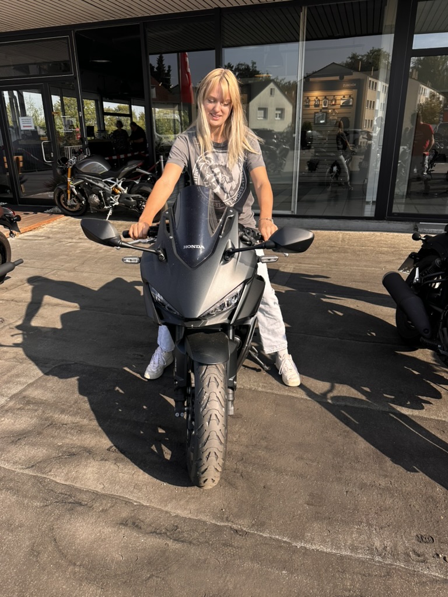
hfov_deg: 56.8
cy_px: 298
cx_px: 224
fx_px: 414
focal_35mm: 24
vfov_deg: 71.6
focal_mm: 6.86
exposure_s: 1/1880
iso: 80
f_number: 1.78
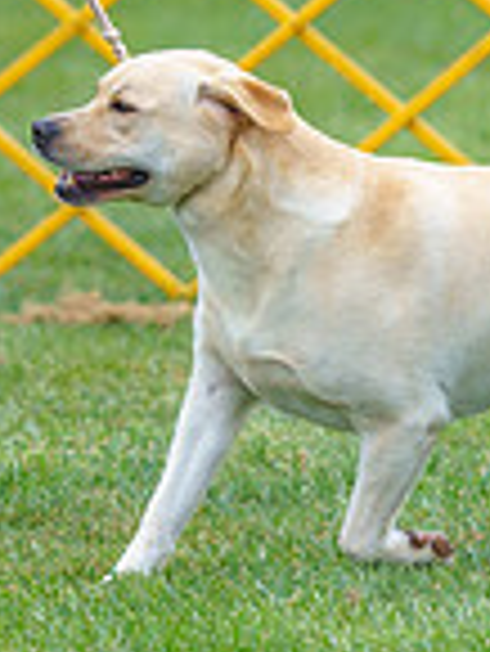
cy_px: -25
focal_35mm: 767
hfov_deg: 1.9
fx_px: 14455
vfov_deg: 2.6
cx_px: -81
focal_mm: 200
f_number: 2.8
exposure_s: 1/640
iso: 640
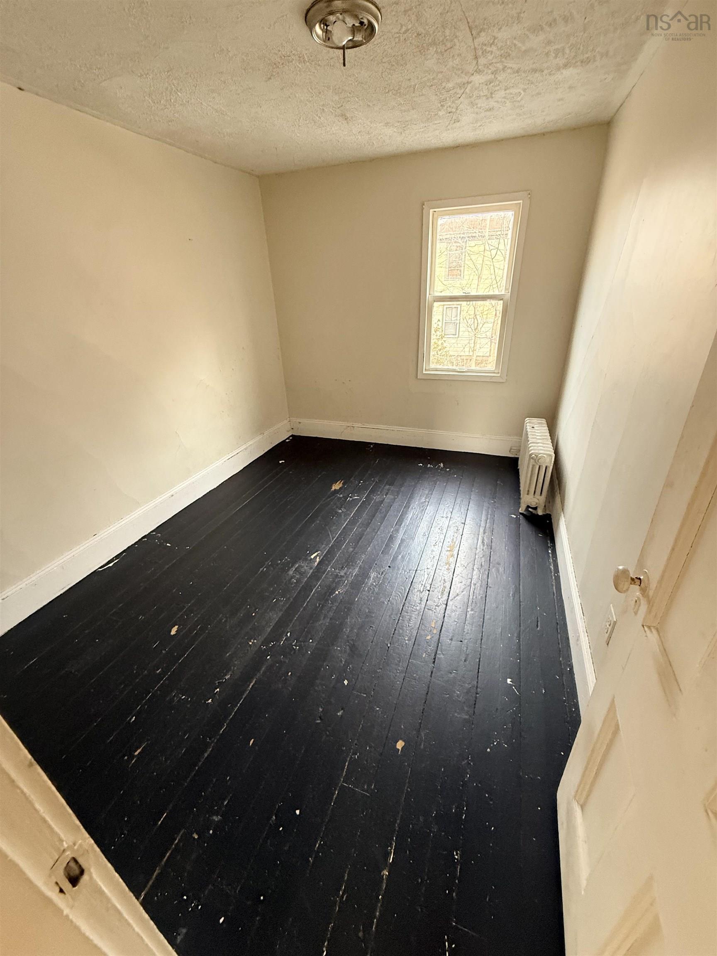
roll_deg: +1.7
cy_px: 478
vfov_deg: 102.1
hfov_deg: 85.7
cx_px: 358
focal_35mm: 14
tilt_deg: -26.4
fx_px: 387
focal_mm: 2.22
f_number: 2.2
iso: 500
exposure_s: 1/60
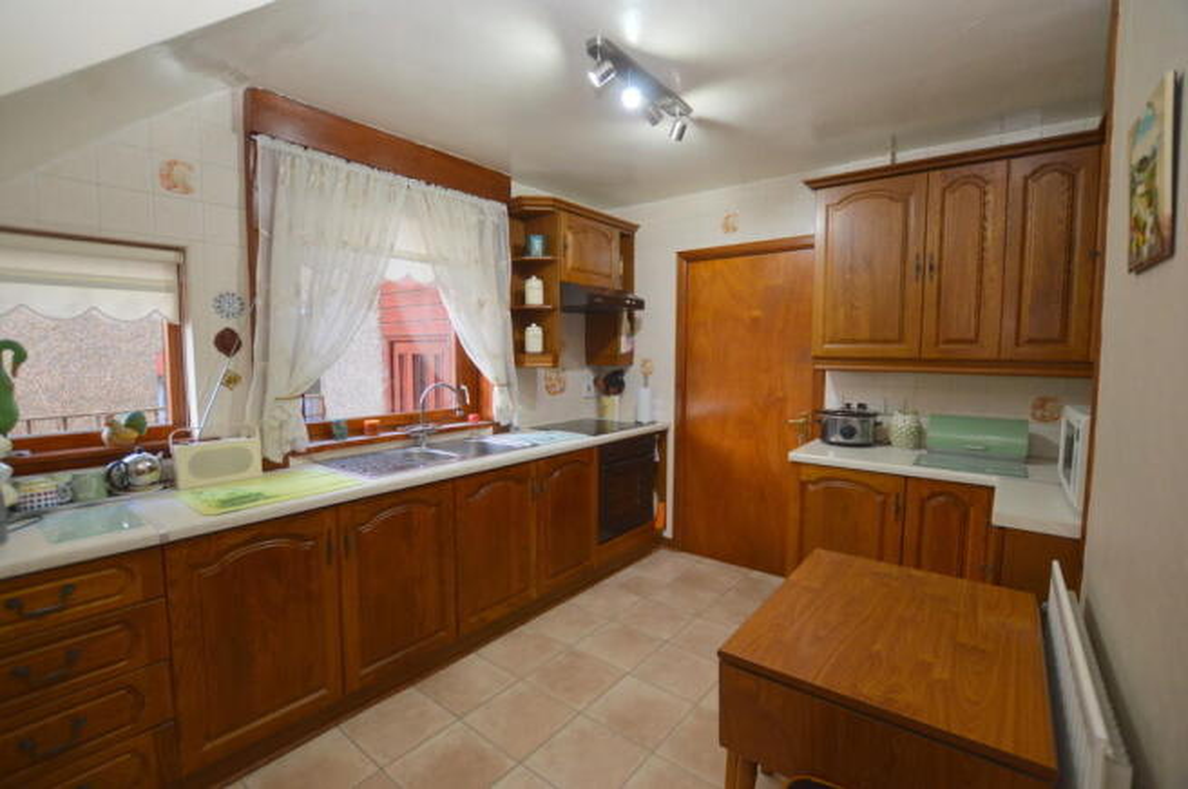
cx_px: 594
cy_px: 394
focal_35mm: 15
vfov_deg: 77.2
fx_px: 494
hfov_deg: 100.4
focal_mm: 10
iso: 500
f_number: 3.5
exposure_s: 1/60
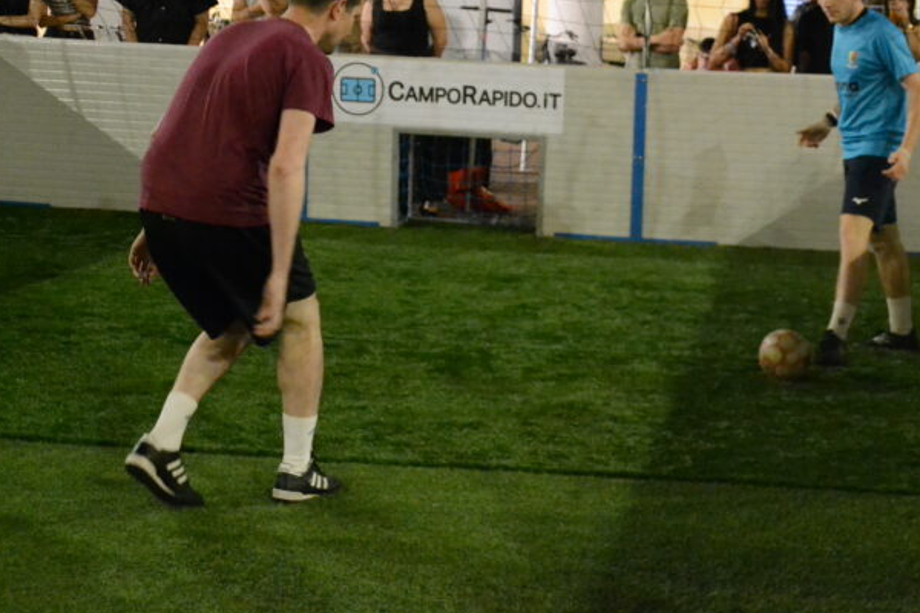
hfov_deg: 26.5
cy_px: 221
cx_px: 592
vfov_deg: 17.9
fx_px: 1942
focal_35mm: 76
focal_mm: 38
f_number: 4.5
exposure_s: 1/60
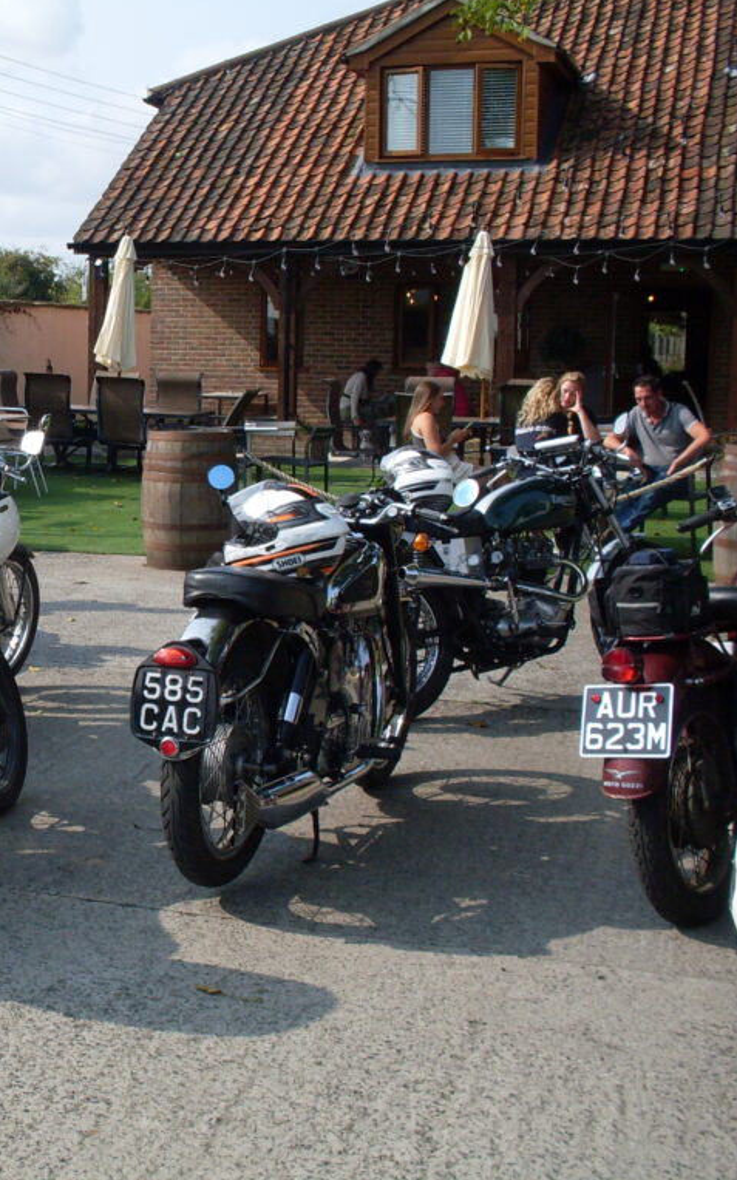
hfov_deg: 22.9
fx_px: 1737
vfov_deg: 37.5
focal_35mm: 54
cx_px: -26
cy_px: 588
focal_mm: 6.3
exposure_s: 1/180
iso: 80
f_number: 8.4
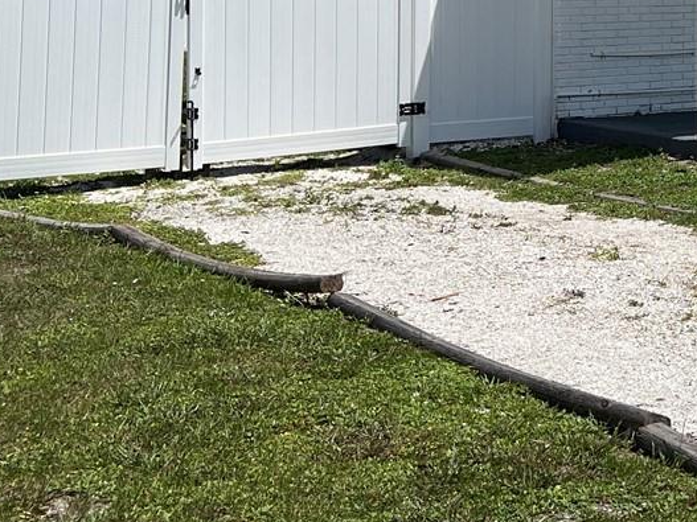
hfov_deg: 22.3
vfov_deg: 17.8
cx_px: 893
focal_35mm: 79
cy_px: -95
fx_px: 1590
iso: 50
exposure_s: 1/7463
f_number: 1.5
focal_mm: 5.7
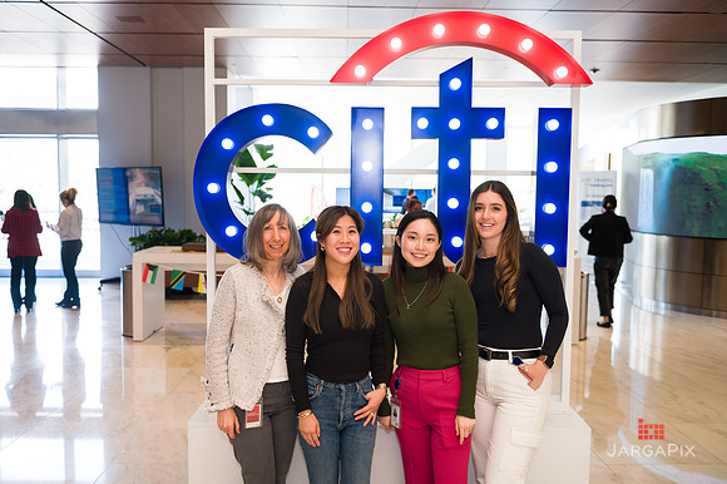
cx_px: 364
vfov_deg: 38.8
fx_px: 686
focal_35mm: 34
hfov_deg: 55.8
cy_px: 242
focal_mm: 34
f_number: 4
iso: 500
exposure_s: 1/200
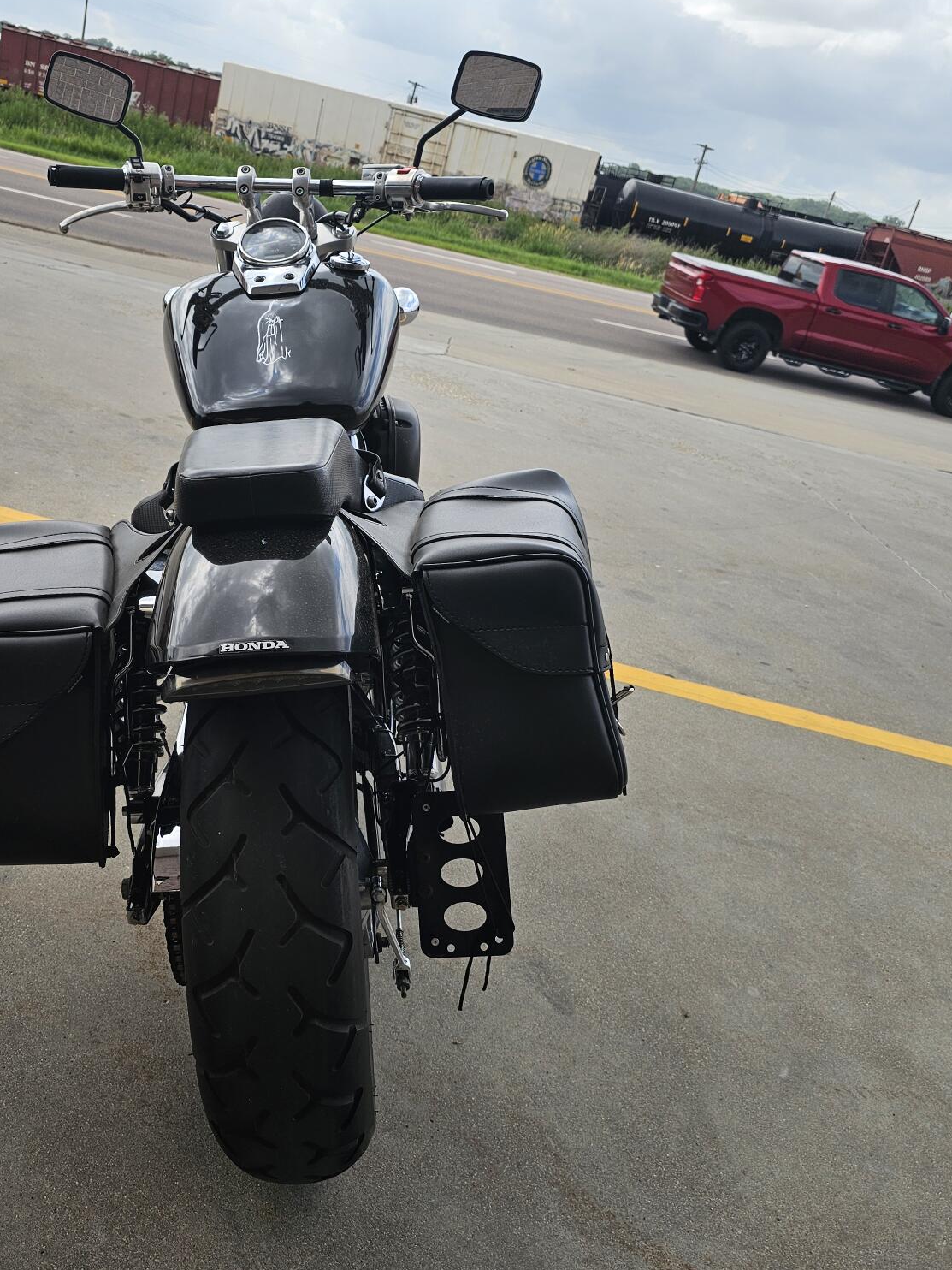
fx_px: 1137
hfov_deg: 44.7
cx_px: 307
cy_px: 630
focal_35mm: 31
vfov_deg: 58.4
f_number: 1.7
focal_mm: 6.3
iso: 10
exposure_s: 1/414
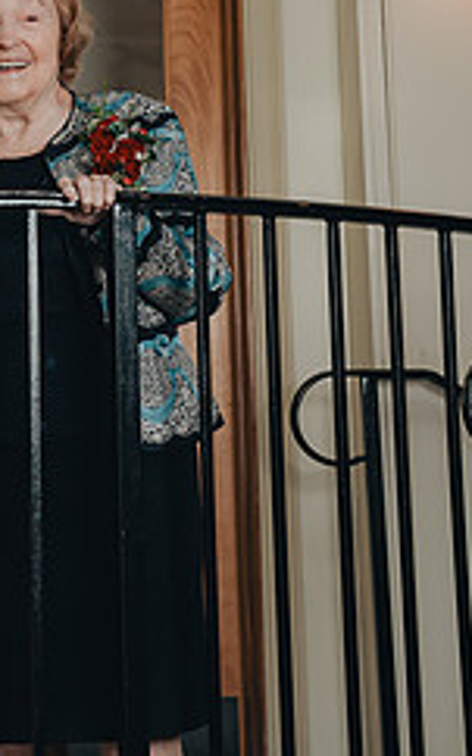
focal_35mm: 90
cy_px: 161
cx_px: -84
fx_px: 1855
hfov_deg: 14.1
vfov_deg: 22.8
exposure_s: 1/200
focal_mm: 36
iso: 400
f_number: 5.6
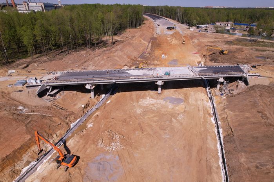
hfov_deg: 78.6
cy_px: 91
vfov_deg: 57.2
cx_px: 137
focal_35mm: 22
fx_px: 167
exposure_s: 1/90
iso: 100
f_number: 2.8
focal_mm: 8.38
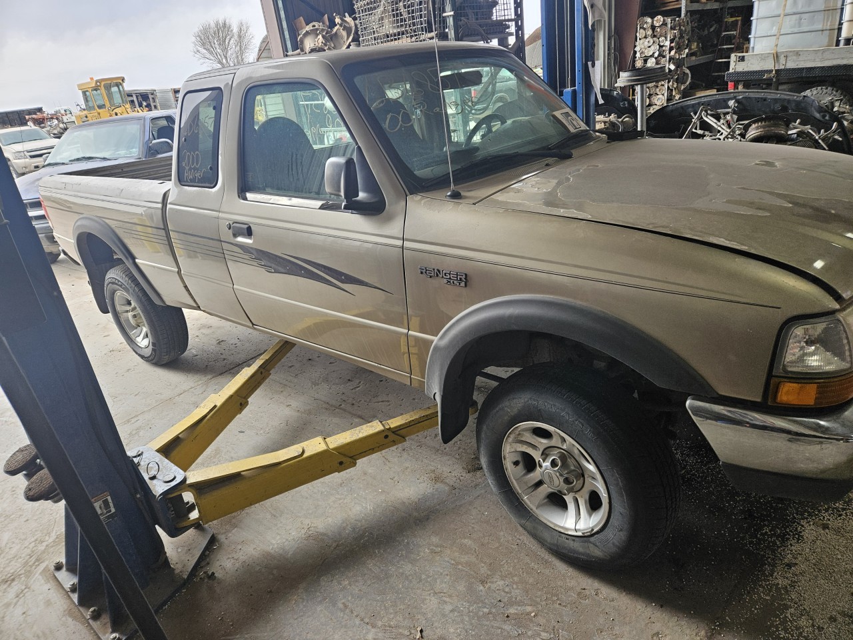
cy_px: 320
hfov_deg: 73.9
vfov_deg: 58.9
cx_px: 426
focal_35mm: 23
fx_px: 567
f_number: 1.8
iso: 80
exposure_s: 1/180
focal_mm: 5.4
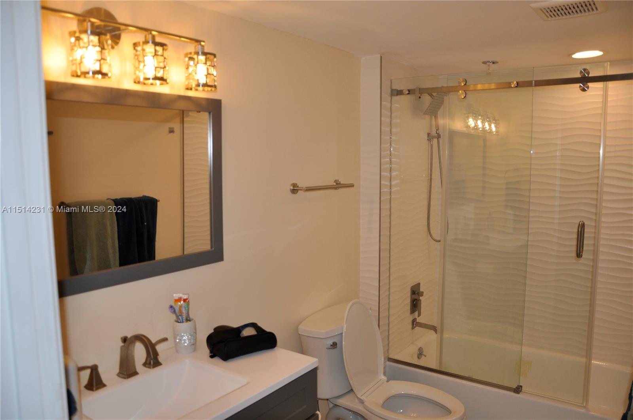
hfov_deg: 67.5
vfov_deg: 47.8
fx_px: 474
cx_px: 316
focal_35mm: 27
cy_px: 210
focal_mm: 18
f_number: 3.5
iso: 250
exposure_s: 1/200
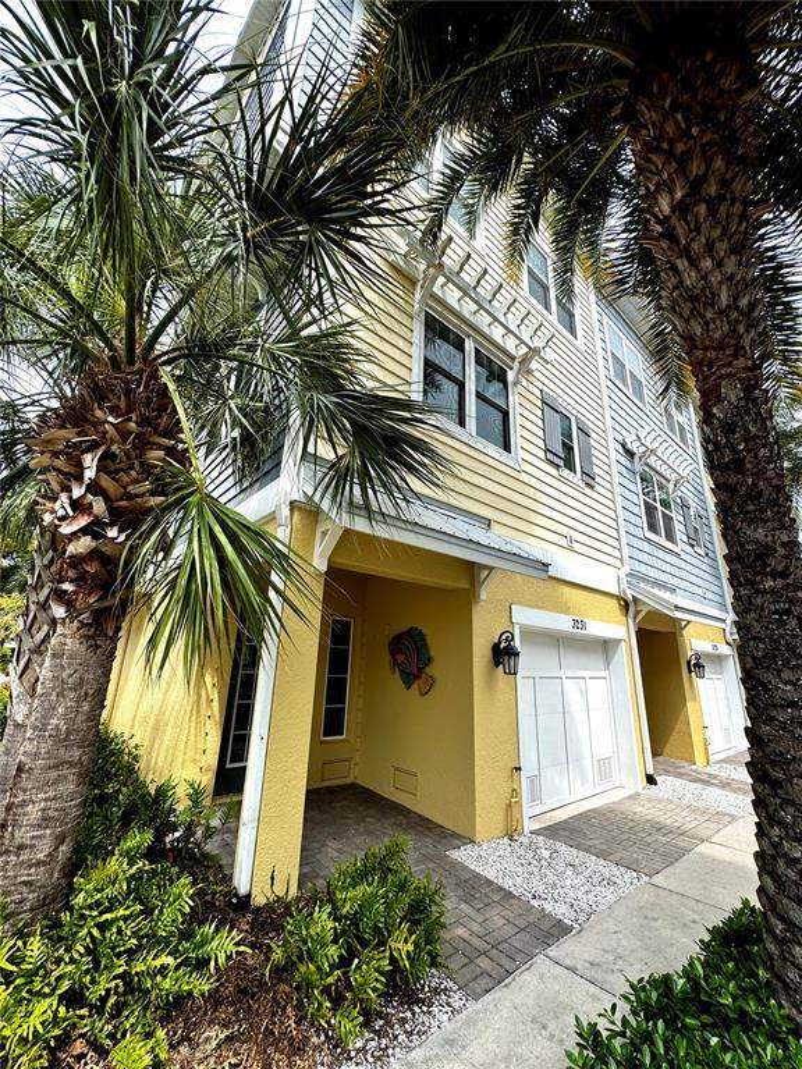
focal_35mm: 14
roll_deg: -1.8
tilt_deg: +18.0
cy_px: 534
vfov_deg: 102.1
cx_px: 401
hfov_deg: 85.7
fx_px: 432
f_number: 2.2
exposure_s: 1/849
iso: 50
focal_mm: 2.22
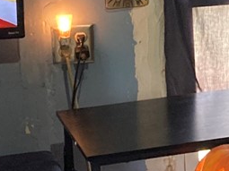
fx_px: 1164
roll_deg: -0.2
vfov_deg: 8.4
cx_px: 367
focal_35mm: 176
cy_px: -6
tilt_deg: -7.1
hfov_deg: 10.7
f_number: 1.8
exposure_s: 1/40
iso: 250
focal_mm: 3.99
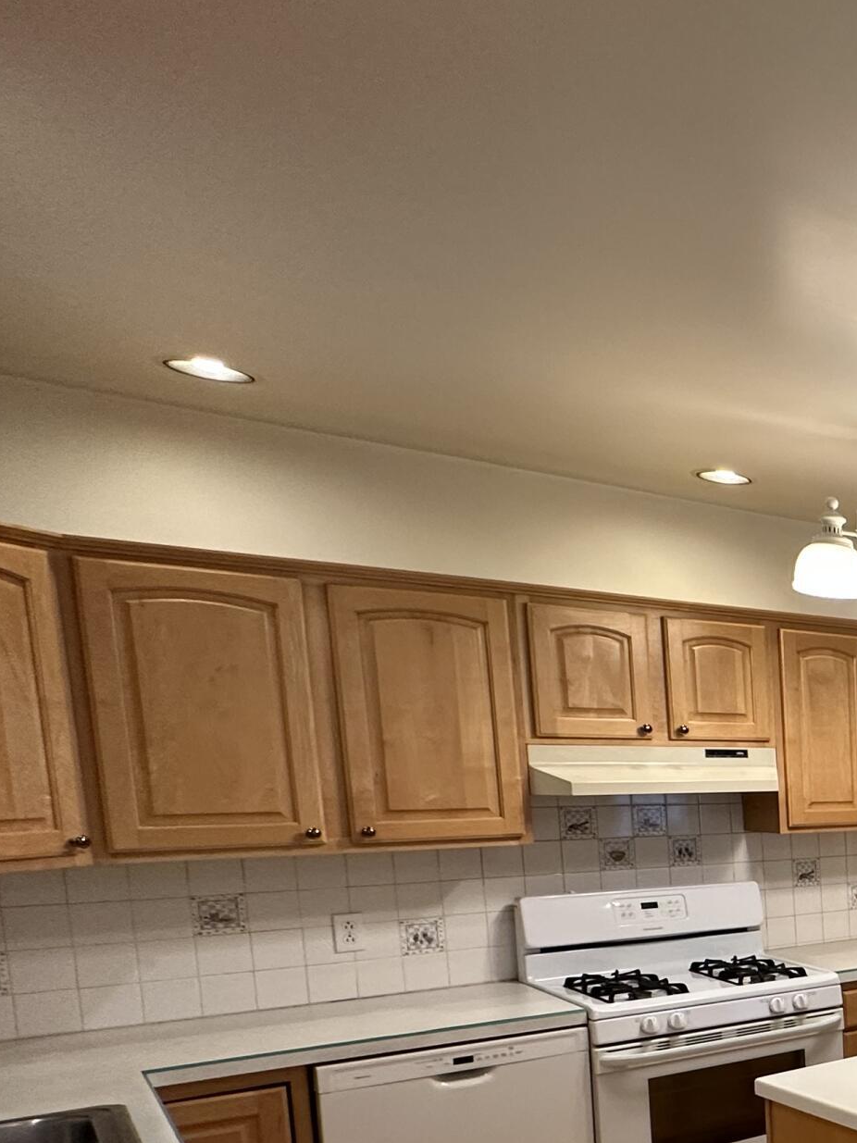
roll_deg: +0.0
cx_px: 1306
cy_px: 889
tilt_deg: -5.6
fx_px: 1123
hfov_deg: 27.5
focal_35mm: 34
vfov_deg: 51.1
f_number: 2.2
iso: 200
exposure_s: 1/60
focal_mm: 2.22
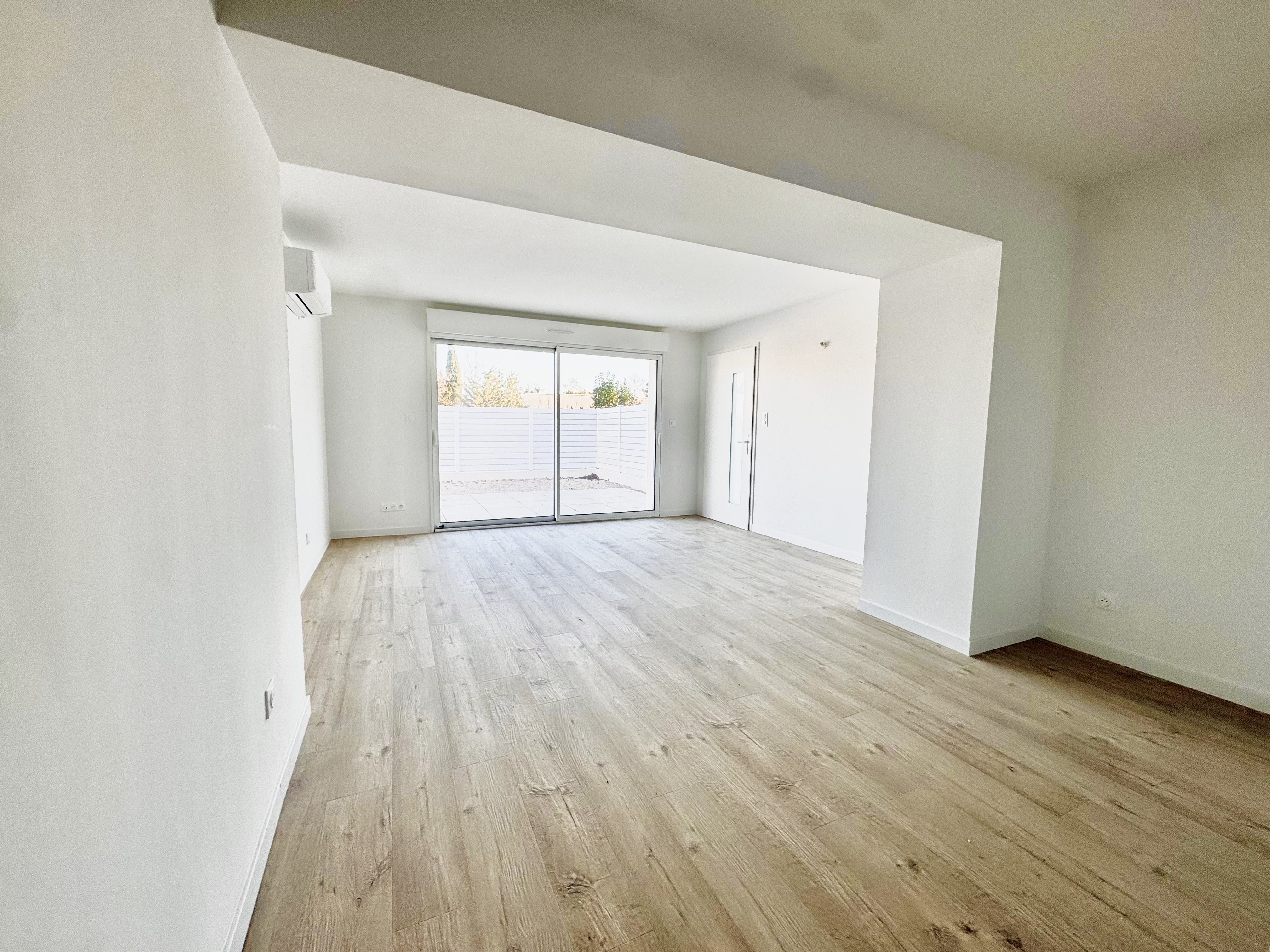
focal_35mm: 14
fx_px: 514
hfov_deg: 102.1
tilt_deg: -4.7
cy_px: 476
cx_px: 635
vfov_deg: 85.7
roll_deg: -0.7
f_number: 2.2
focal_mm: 2.22
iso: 40
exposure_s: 1/155
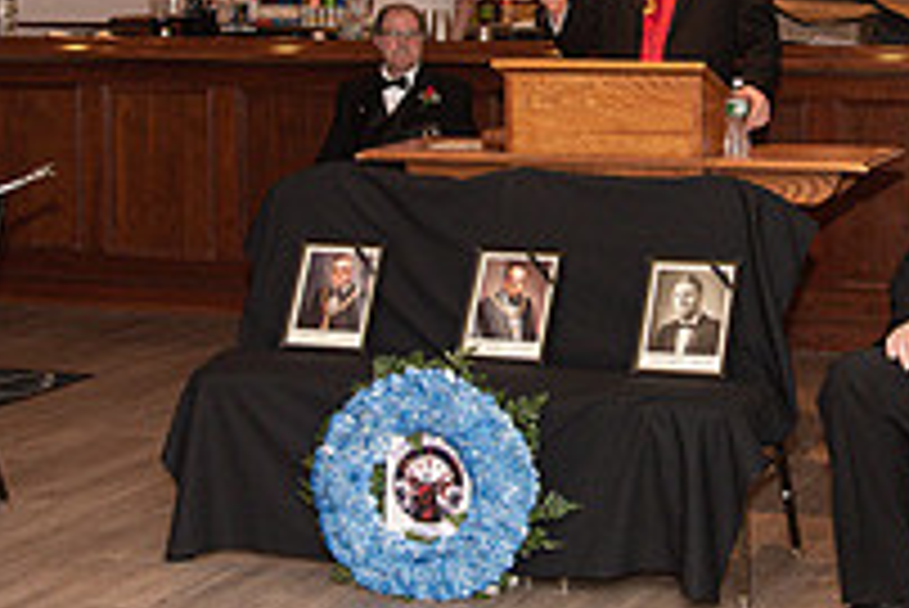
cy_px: 88
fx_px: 2249
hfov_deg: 22.7
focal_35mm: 89
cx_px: 612
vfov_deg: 15.2
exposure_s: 1/200
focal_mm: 31
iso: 800
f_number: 4
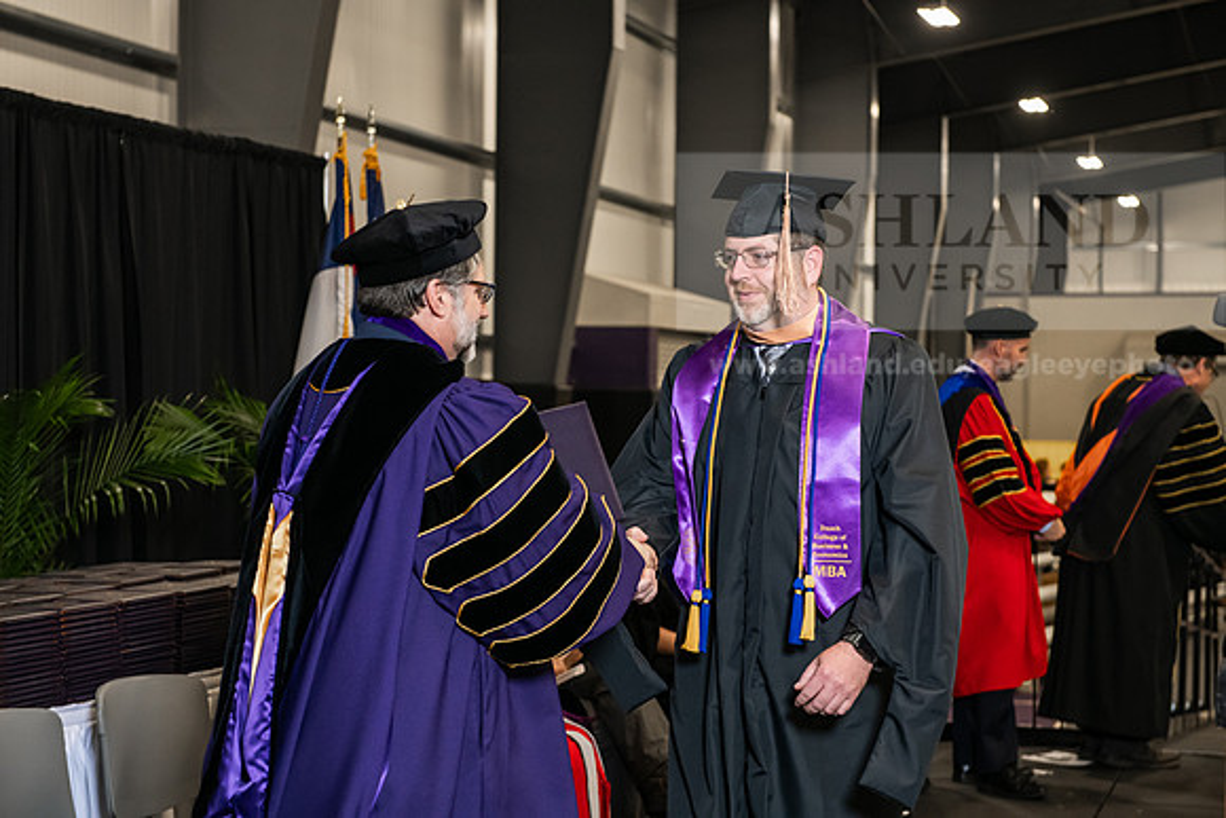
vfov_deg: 19.5
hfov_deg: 28.8
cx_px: 613
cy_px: 409
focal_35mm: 70
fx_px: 2384
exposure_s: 1/200
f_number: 5
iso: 2000
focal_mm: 70
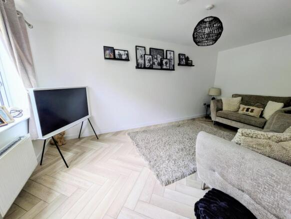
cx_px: 146
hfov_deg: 102.0
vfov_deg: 85.7
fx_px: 118
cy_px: 110
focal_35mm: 14
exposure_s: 1/50
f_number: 2.2
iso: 39
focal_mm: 1.83
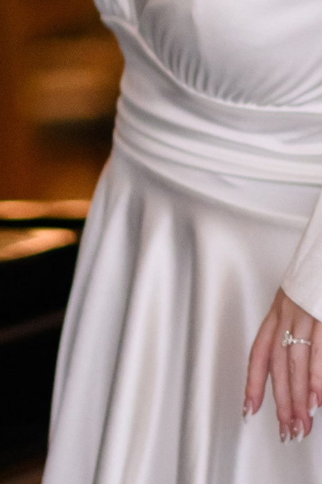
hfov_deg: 3.5
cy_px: 195
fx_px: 5212
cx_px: 685
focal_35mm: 388
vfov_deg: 5.3
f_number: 2.2
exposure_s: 1/200
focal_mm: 85
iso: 4000
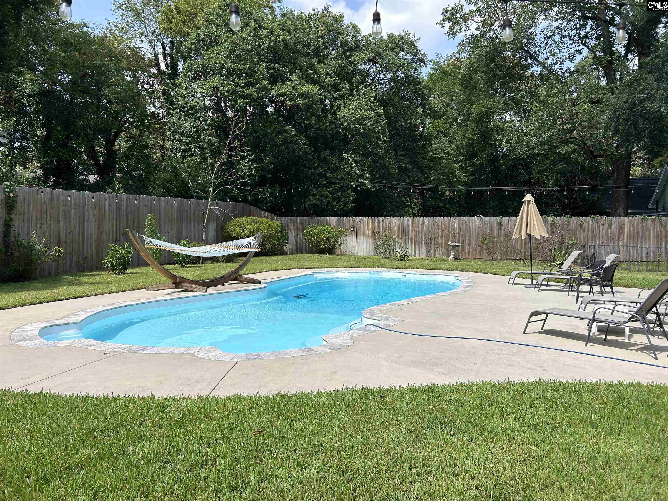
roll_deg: +0.3
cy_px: 250
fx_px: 502
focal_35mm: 26
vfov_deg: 53.1
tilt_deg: -1.1
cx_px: 334
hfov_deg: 67.3
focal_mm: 5.7
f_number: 1.5
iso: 50
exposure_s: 1/2695
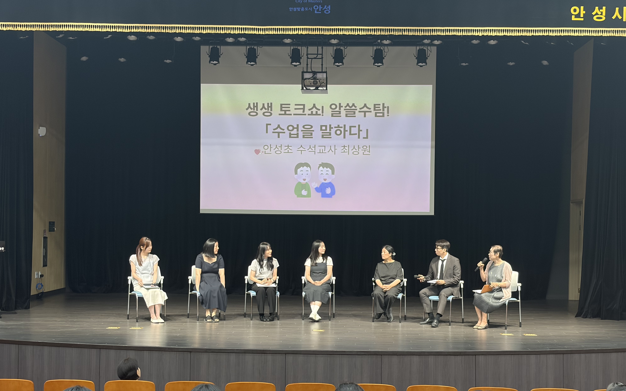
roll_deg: +0.3
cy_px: 230
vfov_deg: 23.1
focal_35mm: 56
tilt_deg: -0.5
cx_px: 317
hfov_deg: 36.3
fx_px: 955
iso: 100
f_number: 1.6
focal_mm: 5.96
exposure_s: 1/40
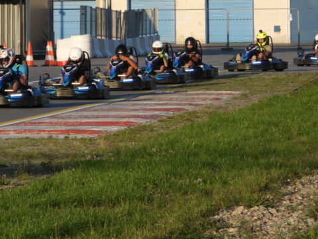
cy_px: 82
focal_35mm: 438
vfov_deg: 3.4
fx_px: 4026
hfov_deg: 4.5
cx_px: 96
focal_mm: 49.5
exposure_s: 1/500
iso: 100
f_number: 4.5
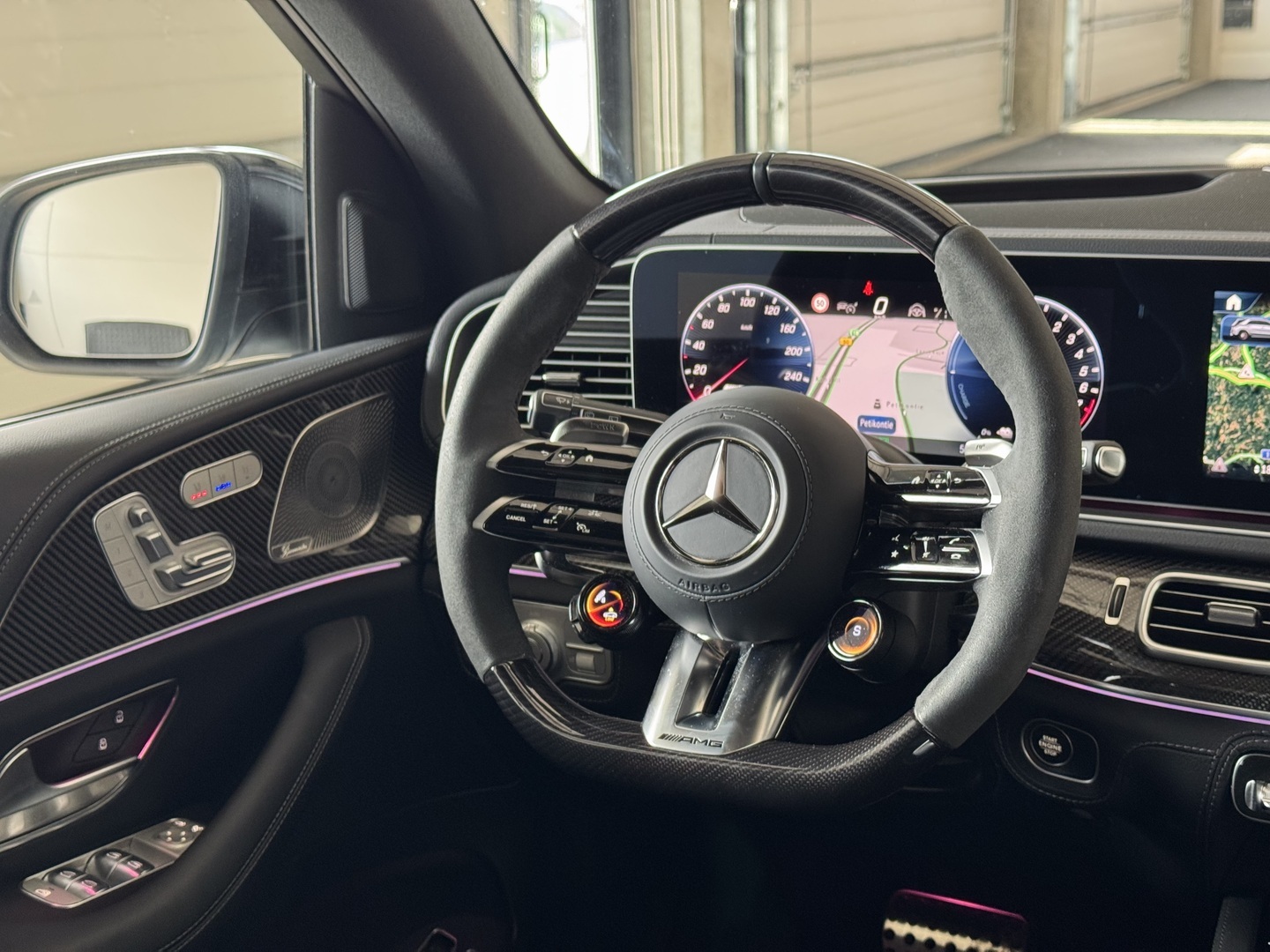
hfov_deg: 39.7
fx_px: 1761
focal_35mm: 48
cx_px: 635
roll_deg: +2.2
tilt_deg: -15.1
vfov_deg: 30.3
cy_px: 476
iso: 200
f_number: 1.78
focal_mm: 6.76
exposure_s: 1/60
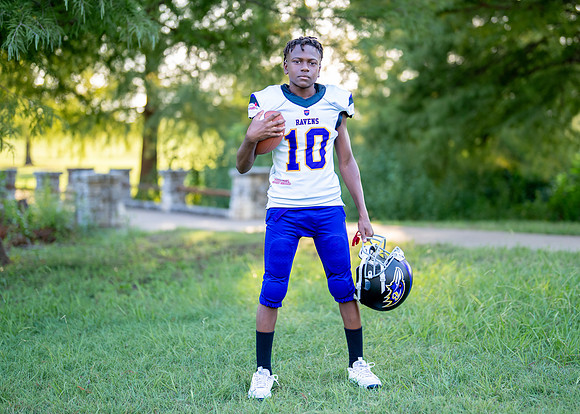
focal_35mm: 64
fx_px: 1048
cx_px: 304
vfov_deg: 22.4
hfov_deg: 30.9
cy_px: 191
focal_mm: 50
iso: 160
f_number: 1.2
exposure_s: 1/1000
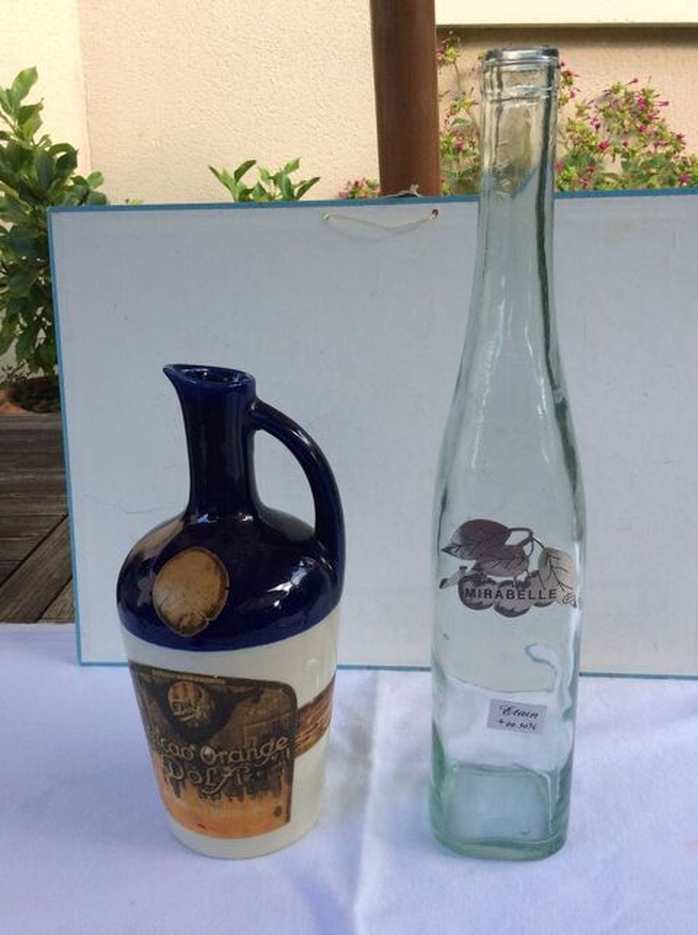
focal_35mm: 32
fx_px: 863
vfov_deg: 56.9
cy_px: 468
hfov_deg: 44.0
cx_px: 349
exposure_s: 1/136
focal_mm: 3.3
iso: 32
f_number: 2.4
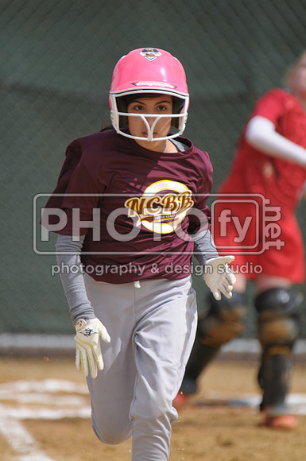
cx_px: 153
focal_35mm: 600
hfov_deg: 2.3
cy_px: 230
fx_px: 7672
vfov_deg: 3.4
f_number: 4
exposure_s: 1/3200
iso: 400
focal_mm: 400
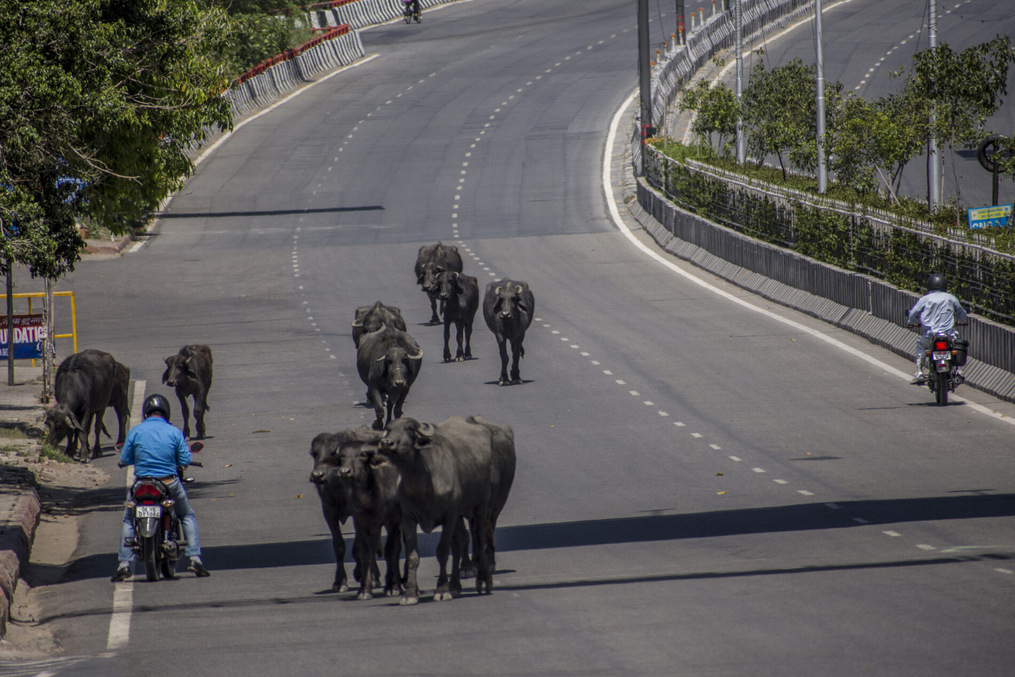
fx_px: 12688
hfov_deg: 4.6
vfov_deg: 3.1
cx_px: 508
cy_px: 338
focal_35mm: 450
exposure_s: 1/640
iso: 200
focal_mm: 300
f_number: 7.1
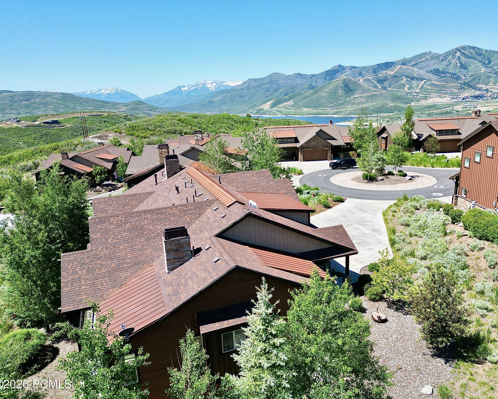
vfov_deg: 54.9
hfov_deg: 65.9
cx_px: 270
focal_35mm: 26
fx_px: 383
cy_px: 195
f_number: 1.7
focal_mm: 6.72
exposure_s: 1/2000
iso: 130
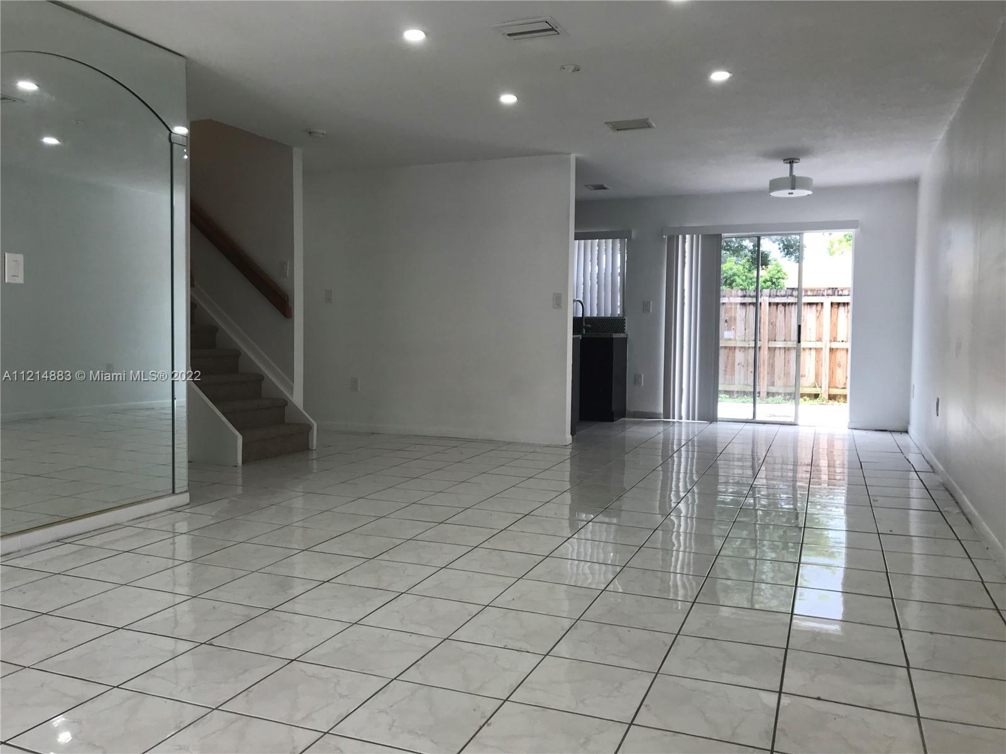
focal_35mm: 28
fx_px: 814
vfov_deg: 49.7
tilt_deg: -1.6
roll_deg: -0.2
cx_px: 503
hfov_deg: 63.4
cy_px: 377
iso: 25
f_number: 1.8
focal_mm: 3.99
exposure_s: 1/120
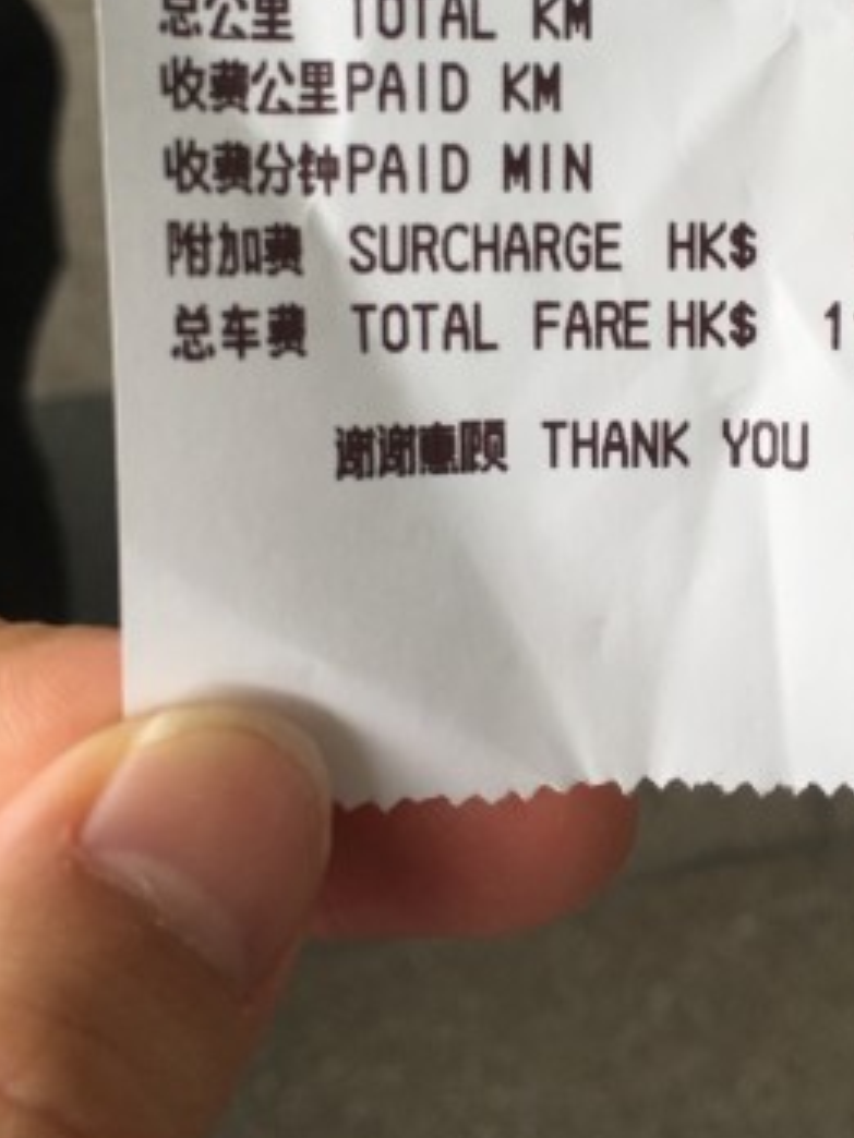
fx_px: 1645
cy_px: 284
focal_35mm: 50
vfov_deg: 37.3
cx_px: 592
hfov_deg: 28.8
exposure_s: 1/218
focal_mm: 4.15
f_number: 2.2
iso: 25
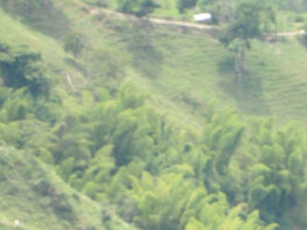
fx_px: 3747
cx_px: 571
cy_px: 383
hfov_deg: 4.6
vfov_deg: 3.5
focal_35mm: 423
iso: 640
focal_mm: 75
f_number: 9
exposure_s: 1/320
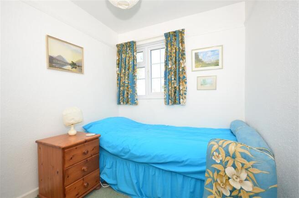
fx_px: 149
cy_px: 99
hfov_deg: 90.1
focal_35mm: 18
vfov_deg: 67.1
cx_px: 150
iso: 200
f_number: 5.6
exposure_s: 1/125
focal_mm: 12
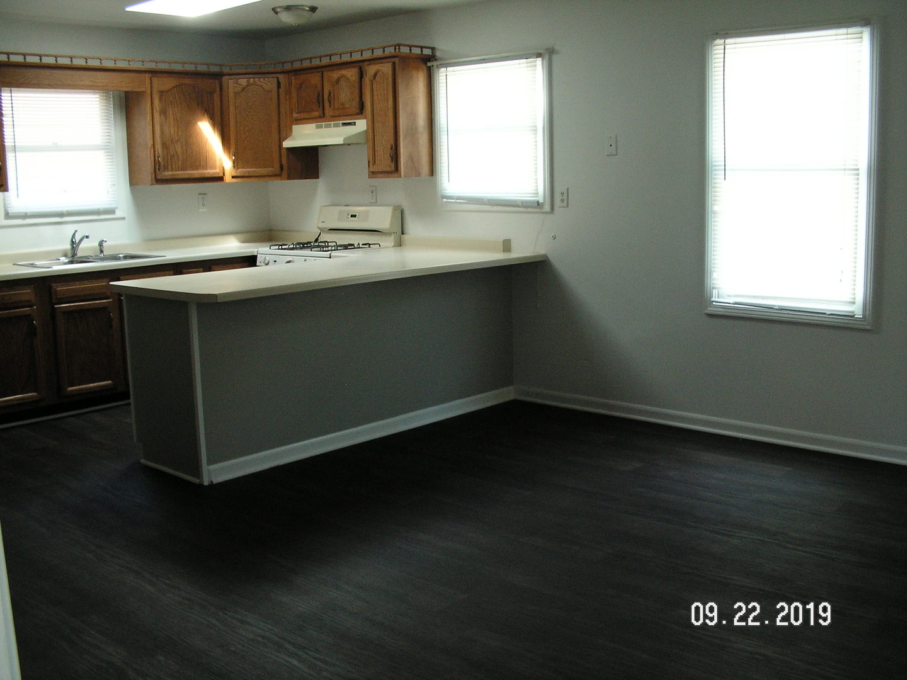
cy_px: 340
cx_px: 454
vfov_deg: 39.7
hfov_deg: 51.4
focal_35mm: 36
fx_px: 943
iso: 100
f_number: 3.2
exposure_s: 1/30
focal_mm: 6
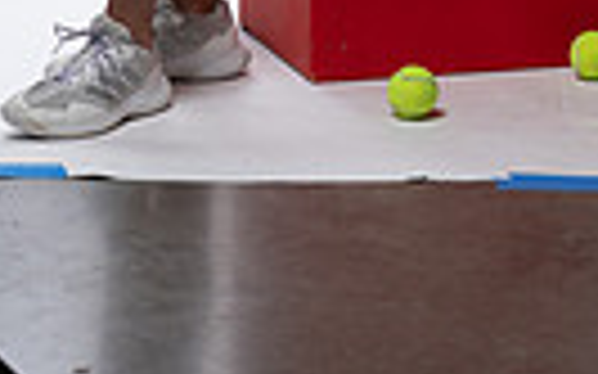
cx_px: 517
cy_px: -559
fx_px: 2867
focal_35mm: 176
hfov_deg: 11.8
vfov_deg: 7.0
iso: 200
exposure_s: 1/250
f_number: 5.6
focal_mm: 51
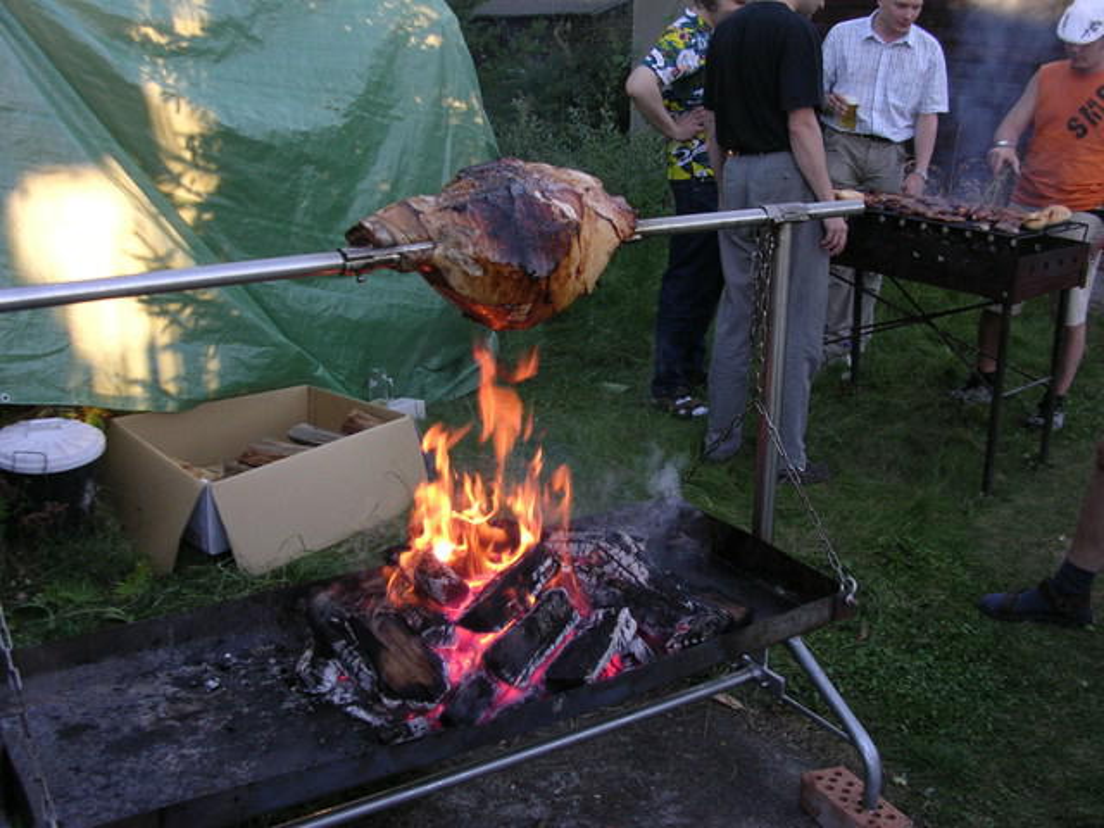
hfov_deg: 49.0
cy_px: 414
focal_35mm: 38
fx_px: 1212
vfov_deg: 37.7
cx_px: 552
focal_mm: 5.8
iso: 100
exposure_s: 1/56.7
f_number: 2.8
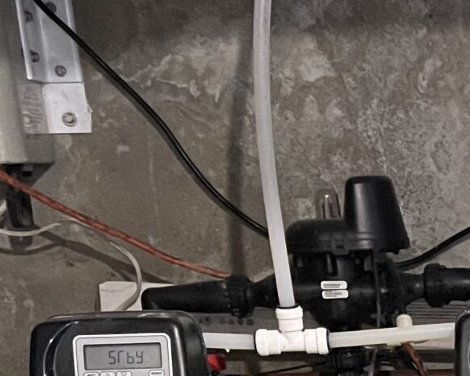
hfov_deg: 15.7
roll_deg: +0.9
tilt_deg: -19.8
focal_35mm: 111
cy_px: 716
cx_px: 734
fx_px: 1544
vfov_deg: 12.5
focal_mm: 5.1
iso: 640
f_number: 1.6
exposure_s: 1/30
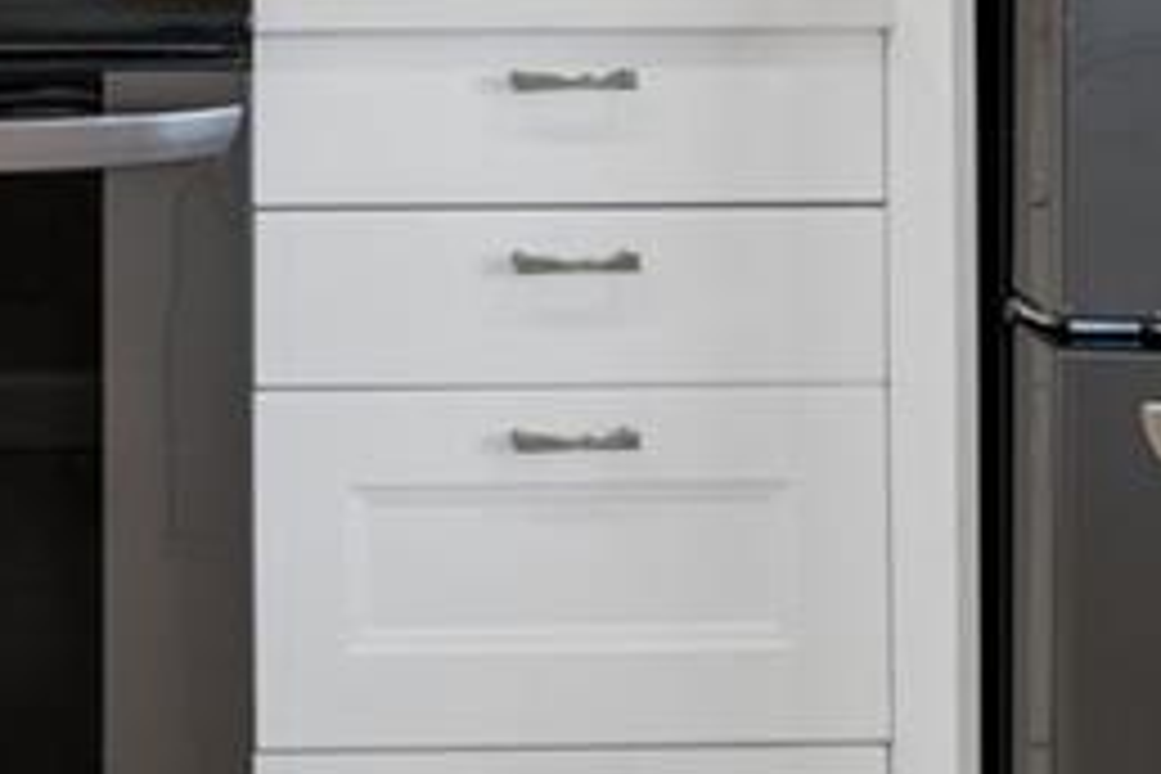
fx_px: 2999
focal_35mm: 93
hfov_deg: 20.1
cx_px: -346
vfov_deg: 13.2
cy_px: -639
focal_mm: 10
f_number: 7.1
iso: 100
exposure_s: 1/10
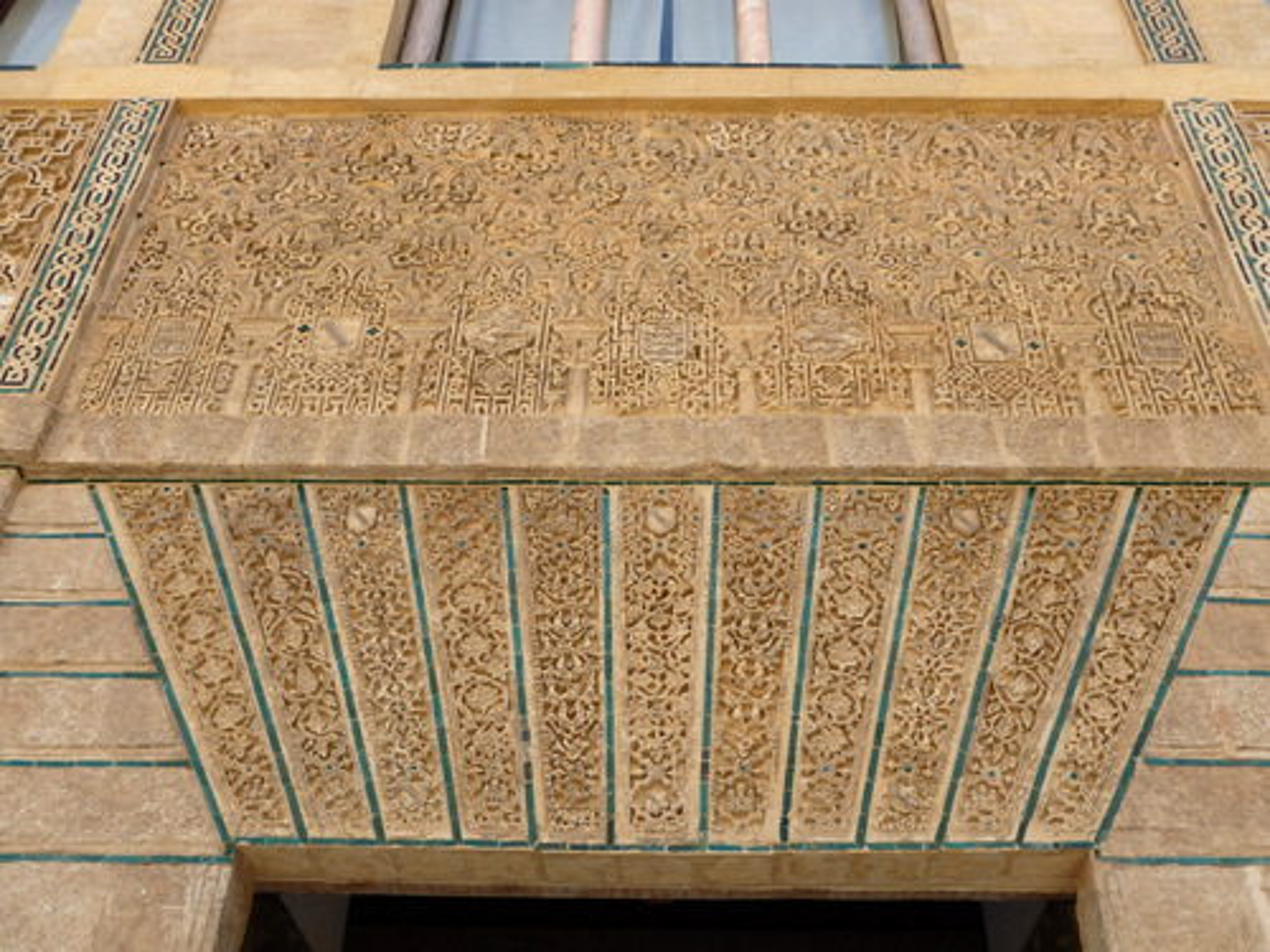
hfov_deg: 46.8
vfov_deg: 36.0
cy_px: 476
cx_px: 635
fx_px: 1468
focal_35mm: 40
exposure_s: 1/320
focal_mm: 7.3
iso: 125
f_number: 4.7
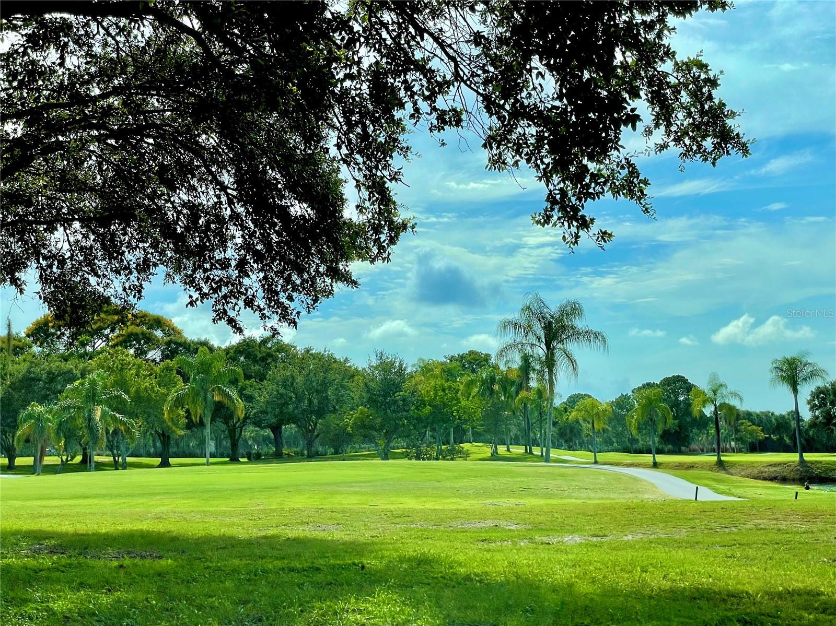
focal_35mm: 52
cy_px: 313
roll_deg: +2.8
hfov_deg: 36.8
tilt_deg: +7.2
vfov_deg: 28.0
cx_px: 418
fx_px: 1255
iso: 25
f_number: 2
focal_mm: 6
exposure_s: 1/1712
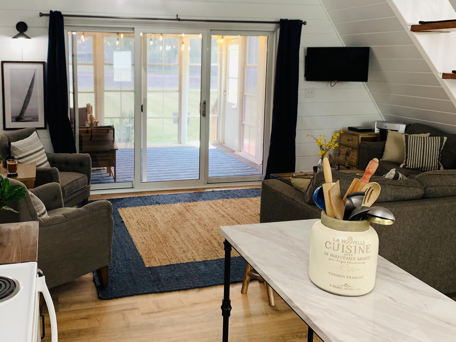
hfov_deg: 52.2
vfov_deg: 40.4
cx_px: 179
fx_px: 461
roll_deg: -0.2
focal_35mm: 35
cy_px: 128
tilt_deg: -8.3
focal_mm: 4.25
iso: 125
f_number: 1.8
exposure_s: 1/60
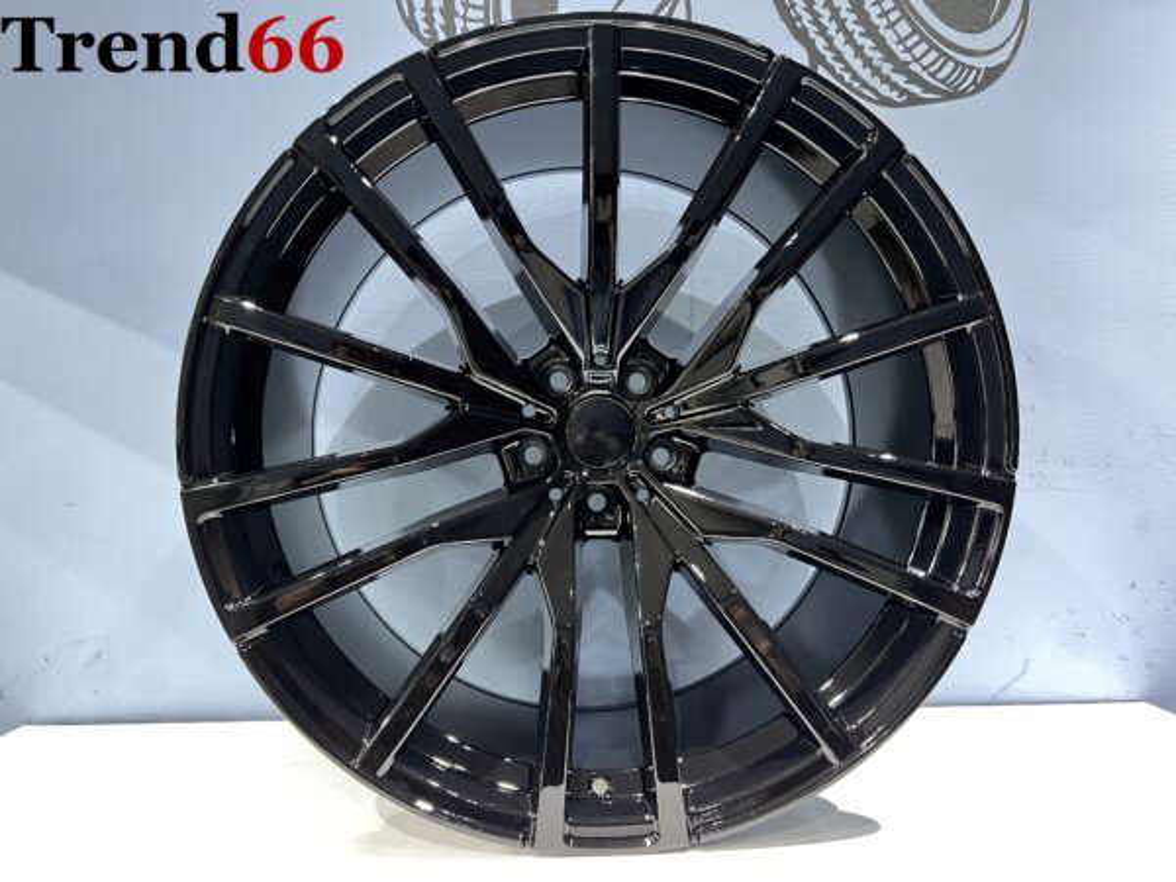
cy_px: 441
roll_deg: +0.6
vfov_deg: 53.1
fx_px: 883
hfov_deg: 67.3
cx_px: 588
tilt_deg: +0.4
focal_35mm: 26
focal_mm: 5.7
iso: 1000
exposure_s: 1/25
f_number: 1.5
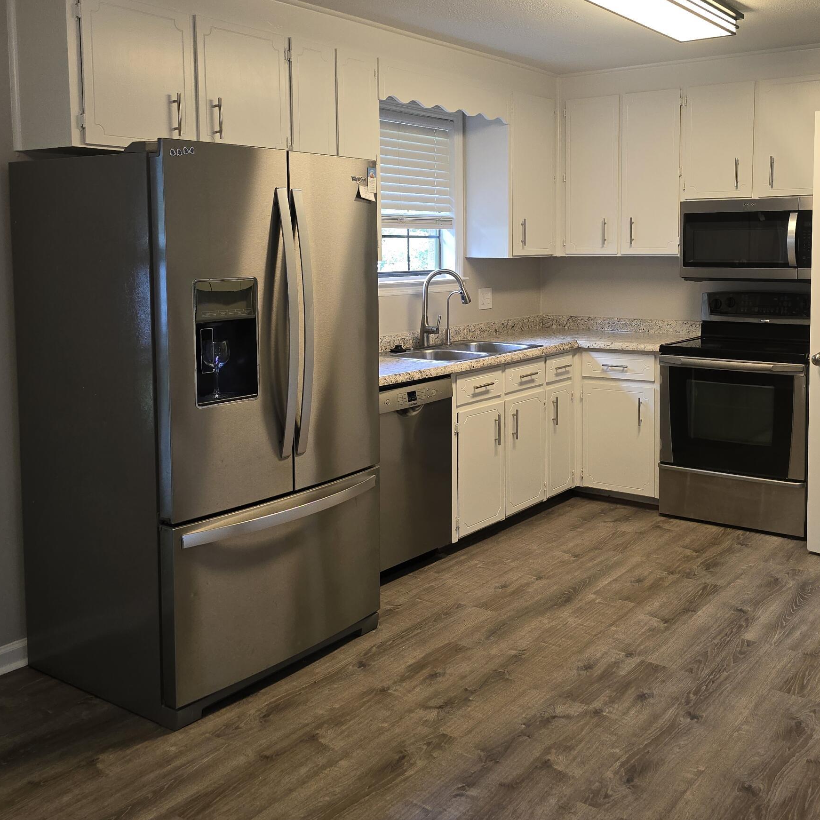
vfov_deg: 46.8
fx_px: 938
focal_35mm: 35
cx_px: 515
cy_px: 303
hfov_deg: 46.8
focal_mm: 6.3
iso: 80
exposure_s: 1/60
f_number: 1.7
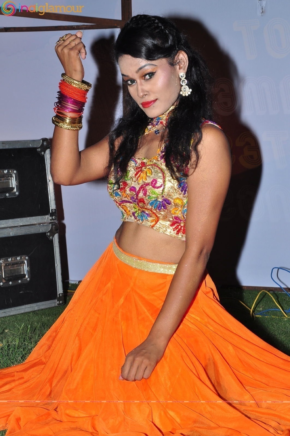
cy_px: 218
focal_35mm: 78
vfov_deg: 26.0
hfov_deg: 17.4
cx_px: 145
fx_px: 945
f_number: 11
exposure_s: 1/125
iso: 400
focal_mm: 52
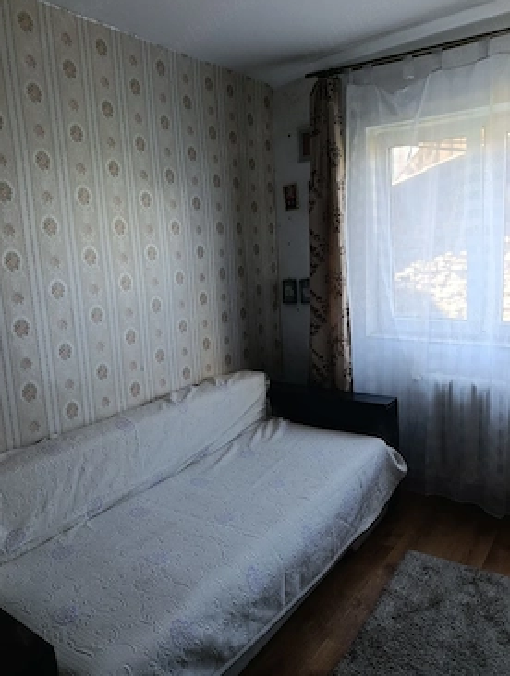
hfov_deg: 55.0
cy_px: 327
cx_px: 255
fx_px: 489
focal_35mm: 25
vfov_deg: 69.3
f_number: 1.65
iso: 821
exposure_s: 1/101
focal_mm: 6.11
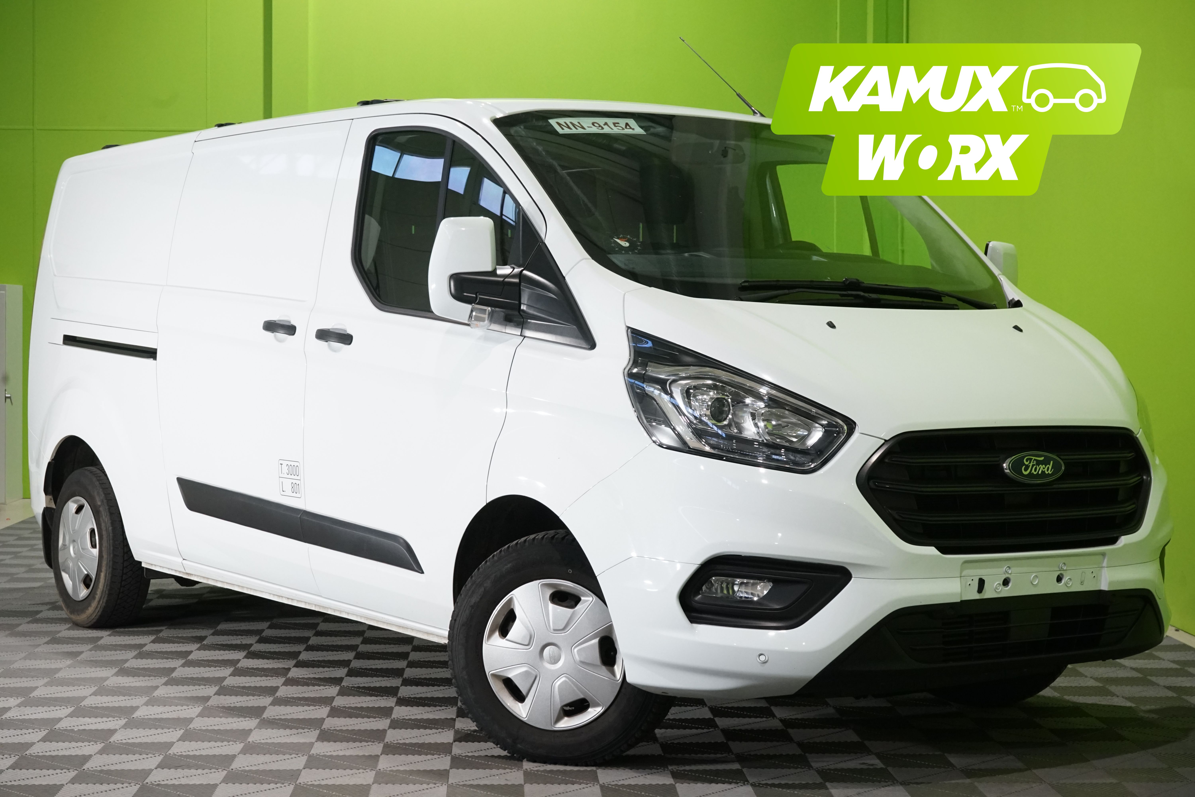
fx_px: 2124
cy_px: 398
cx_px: 598
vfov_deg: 21.2
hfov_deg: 31.4
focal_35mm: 64
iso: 2500
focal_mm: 64
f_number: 10
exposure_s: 1/40
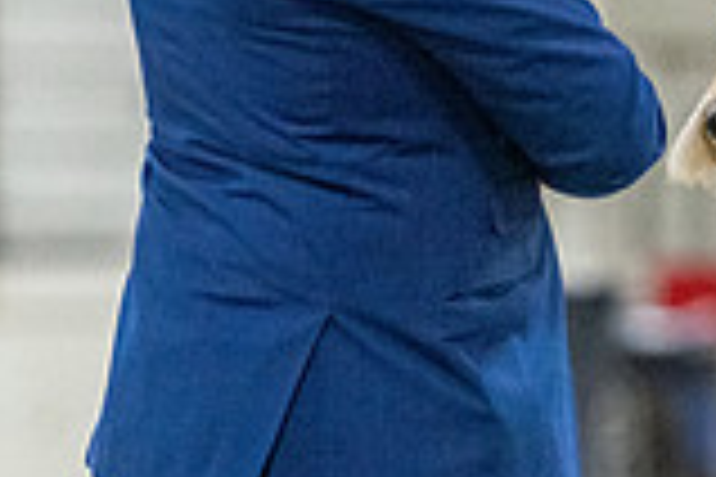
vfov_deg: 2.1
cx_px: 824
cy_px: -38
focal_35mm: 642
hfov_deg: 3.2
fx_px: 12768
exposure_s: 1/400
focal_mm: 176
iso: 6400
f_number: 3.2
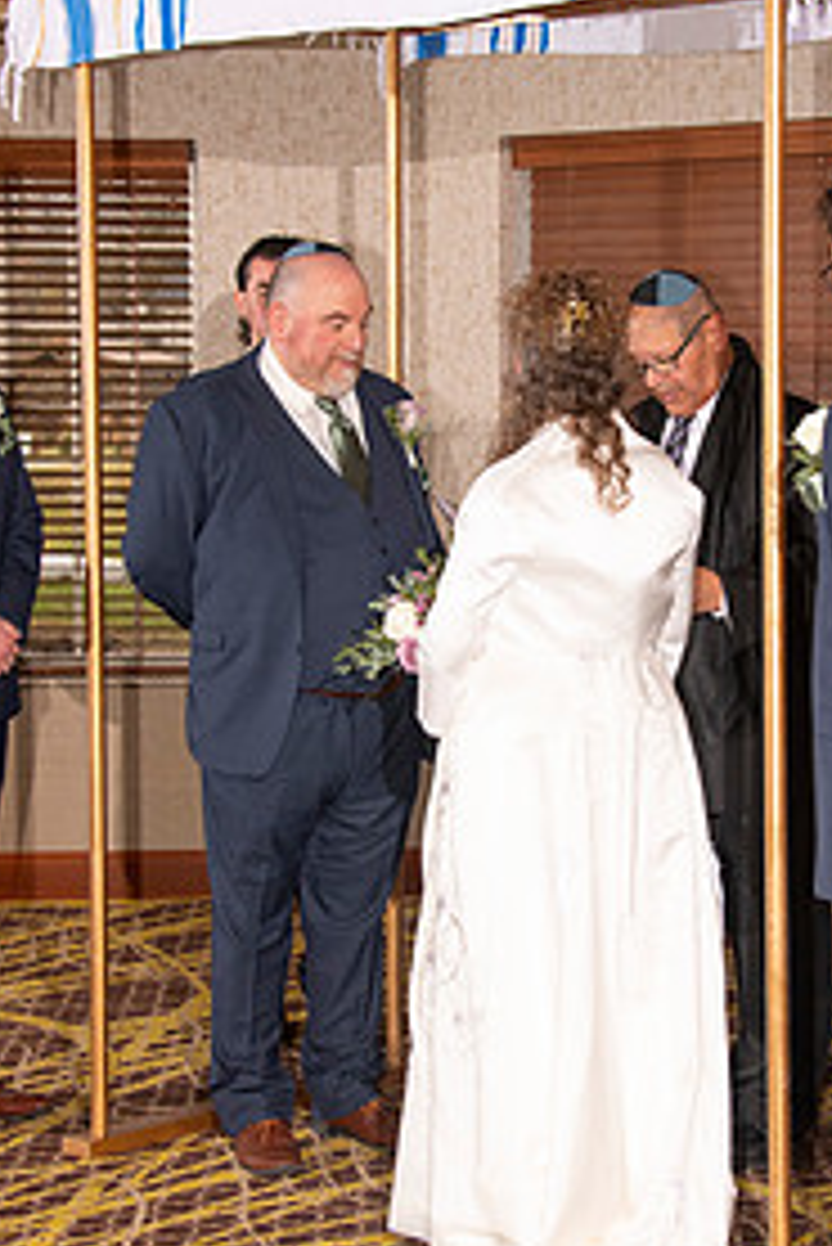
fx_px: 3150
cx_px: 531
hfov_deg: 15.0
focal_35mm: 91
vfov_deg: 22.4
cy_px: 594
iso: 1000
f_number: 9
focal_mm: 56
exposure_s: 1/160
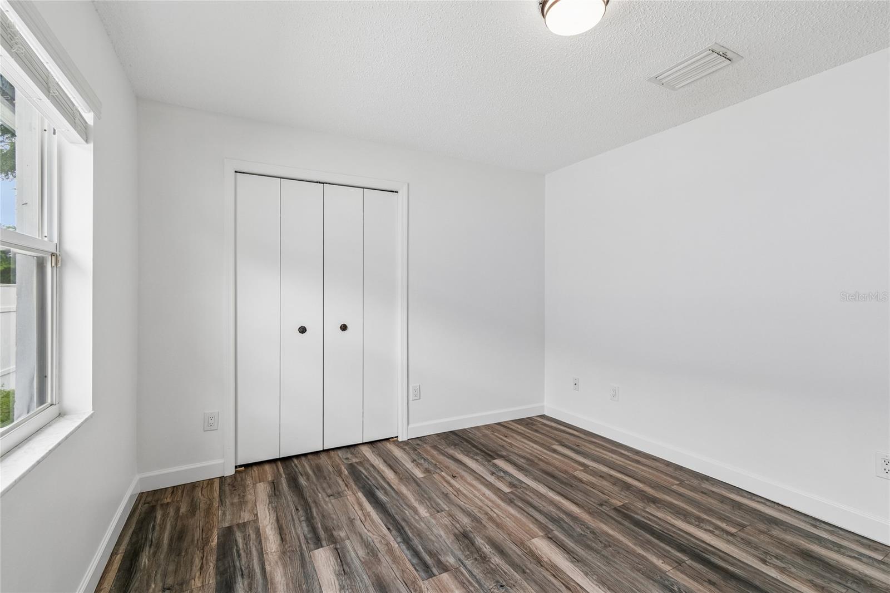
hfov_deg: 100.4
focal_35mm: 15
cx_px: 445
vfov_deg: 77.3
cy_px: 296
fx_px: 371
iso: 100
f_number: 8
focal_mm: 10
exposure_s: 1/10
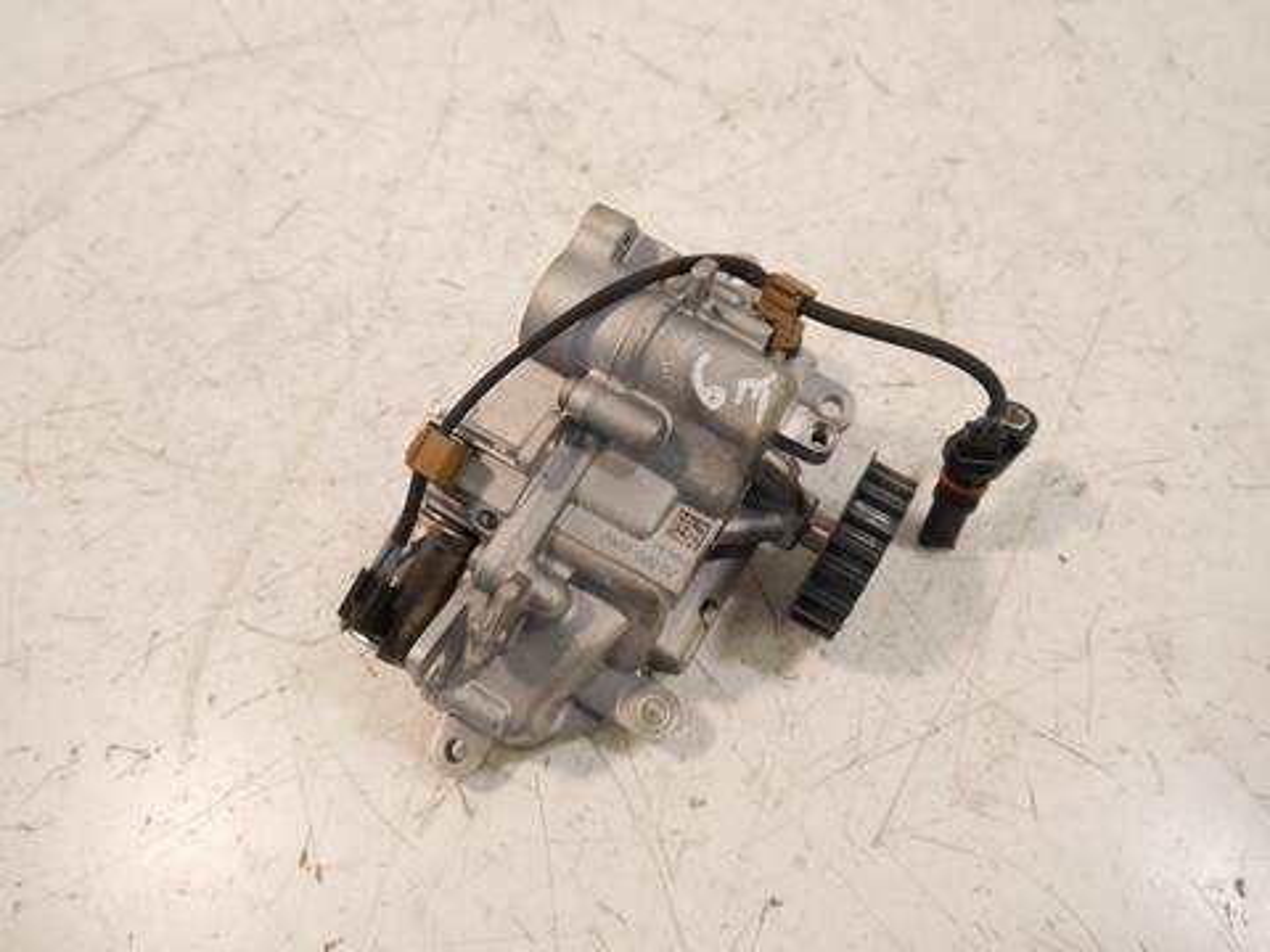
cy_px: 476
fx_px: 1027
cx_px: 635
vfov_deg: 49.7
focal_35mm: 28
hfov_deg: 63.4
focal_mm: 14
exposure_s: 1/125
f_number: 3.5
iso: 800
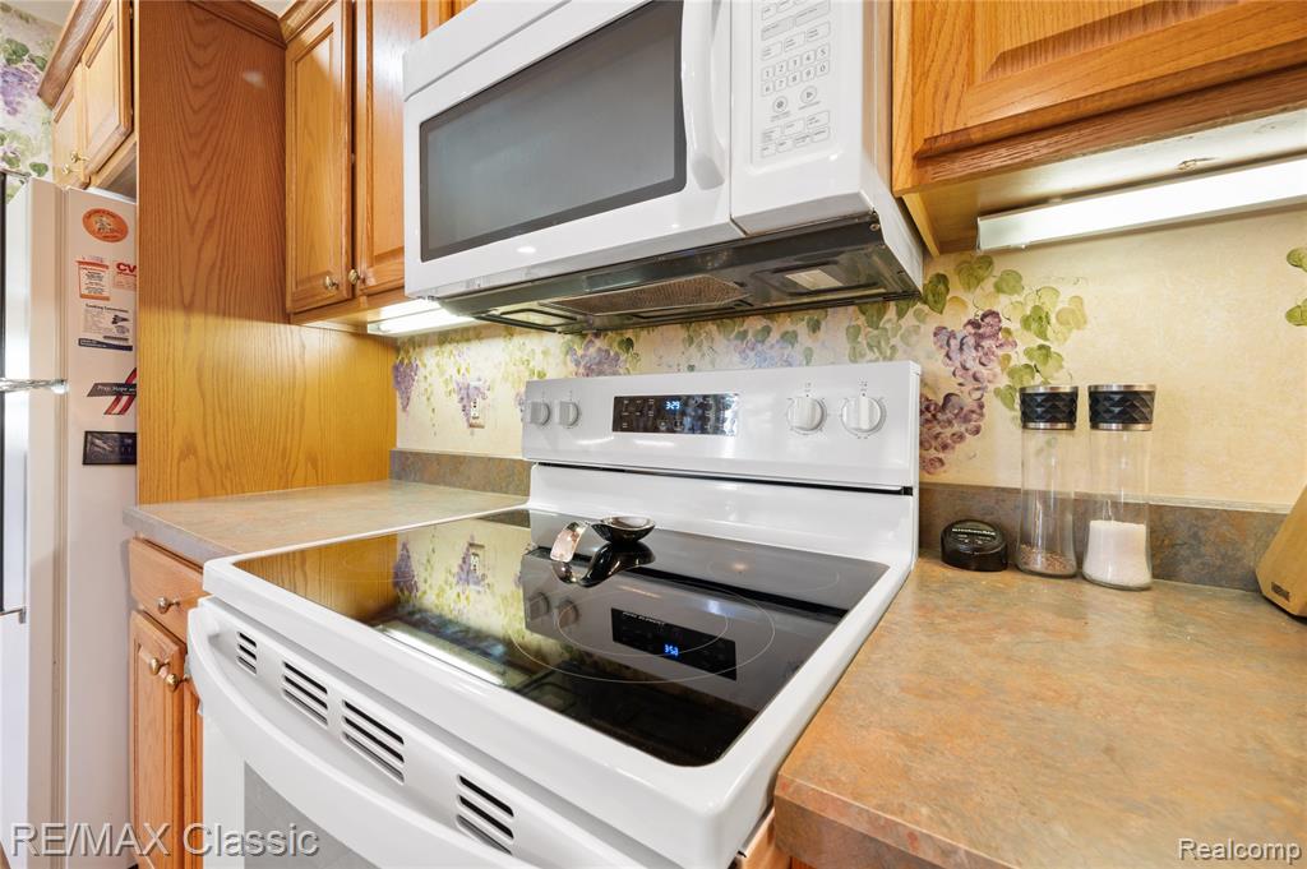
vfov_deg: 81.1
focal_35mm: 14
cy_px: 434
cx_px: 654
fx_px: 508
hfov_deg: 104.3
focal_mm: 14
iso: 100
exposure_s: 2.5
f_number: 11
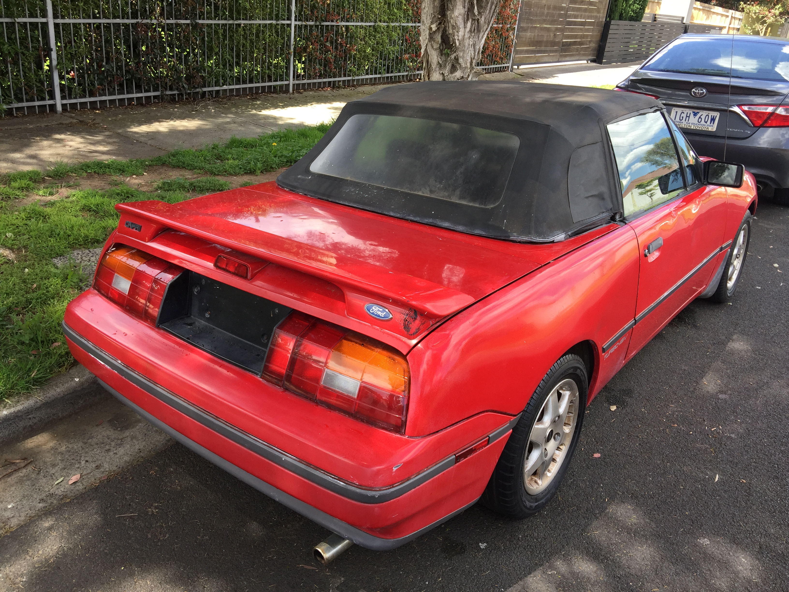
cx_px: 394
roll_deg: -7.7
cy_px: 296
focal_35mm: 29
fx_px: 661
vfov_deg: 48.2
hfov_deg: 61.7
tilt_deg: -23.8
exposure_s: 1/324
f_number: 2.2
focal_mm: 4.15
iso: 32
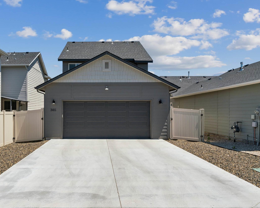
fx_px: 246
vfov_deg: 45.8
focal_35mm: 32
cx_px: 91
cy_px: 110
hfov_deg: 54.8
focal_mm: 23
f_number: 13
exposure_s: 1/400
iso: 400
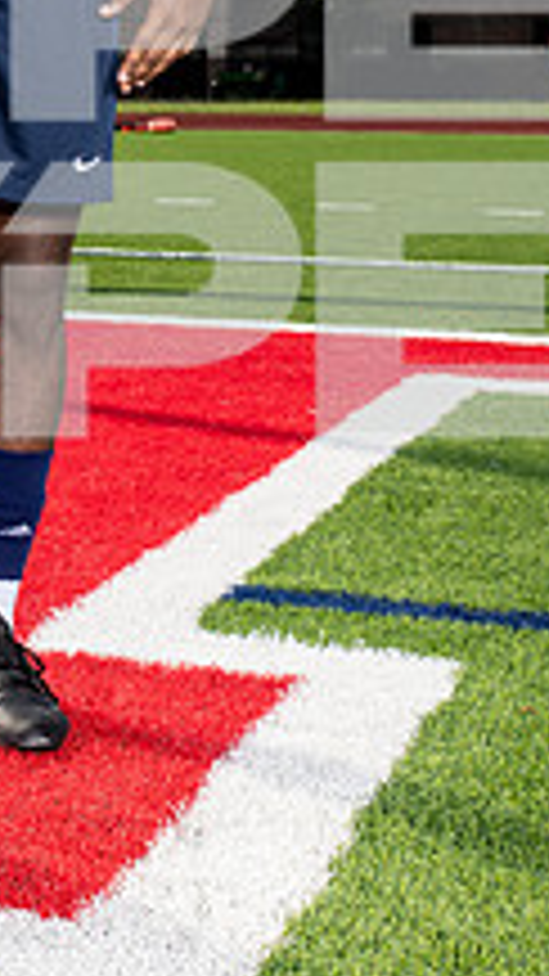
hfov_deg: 13.6
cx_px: -40
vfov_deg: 23.4
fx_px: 2252
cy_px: -13
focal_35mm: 87
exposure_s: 1/400
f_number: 6.3
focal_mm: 40
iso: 100
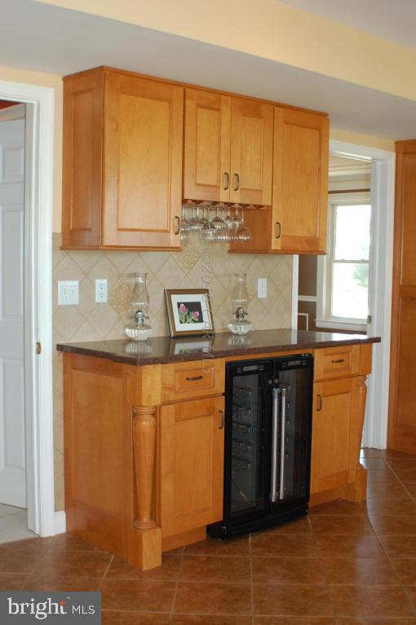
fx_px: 990
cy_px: 312
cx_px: 208
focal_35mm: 57
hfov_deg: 23.7
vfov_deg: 35.1
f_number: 5
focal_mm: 38
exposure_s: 1/60
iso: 400
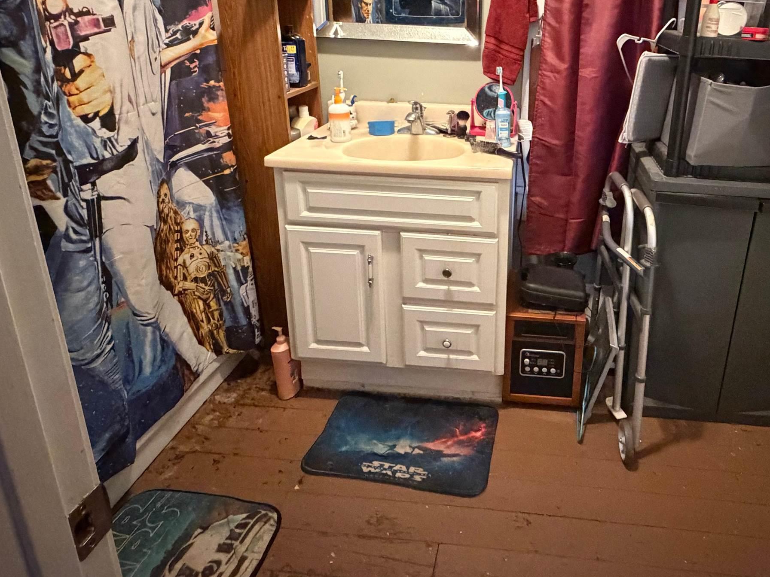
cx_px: 508
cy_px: 156
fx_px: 534
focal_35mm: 24
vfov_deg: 54.6
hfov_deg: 69.7
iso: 1250
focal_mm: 2.22
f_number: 2.2
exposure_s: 1/40
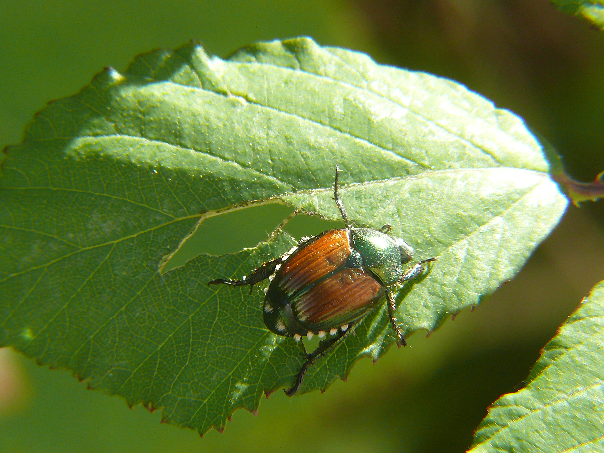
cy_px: 226
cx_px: 302
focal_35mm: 134
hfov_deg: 14.7
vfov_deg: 11.1
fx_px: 2338
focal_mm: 19.8
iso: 200
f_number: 5.6
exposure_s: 1/160
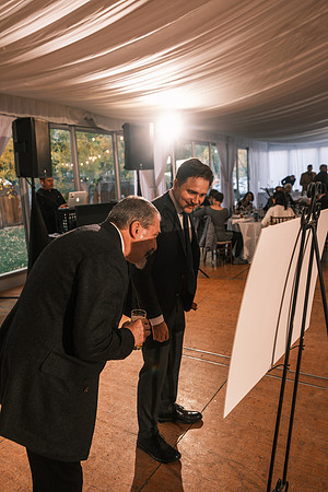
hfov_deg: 47.9
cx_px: 164
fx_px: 369
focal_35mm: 27
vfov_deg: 67.4
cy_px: 246
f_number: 2.5
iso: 400
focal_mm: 18
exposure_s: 1/250
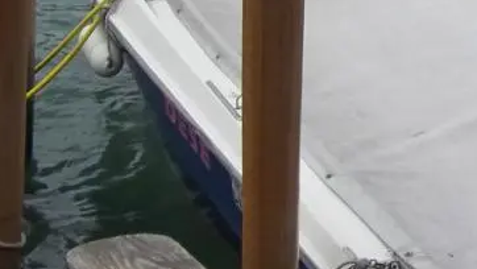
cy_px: -272
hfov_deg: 15.8
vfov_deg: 8.9
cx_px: 644
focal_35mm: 128
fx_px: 1620
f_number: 8.8
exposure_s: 1/160
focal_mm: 5.7
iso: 64
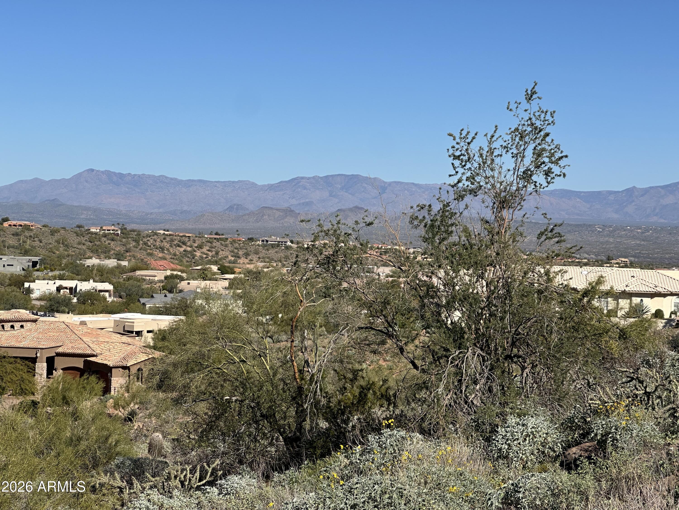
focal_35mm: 77
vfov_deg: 19.1
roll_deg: -1.2
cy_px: 255
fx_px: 1510
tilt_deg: -1.0
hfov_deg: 25.3
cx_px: 340
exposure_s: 1/1220
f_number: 2.8
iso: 32
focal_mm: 9
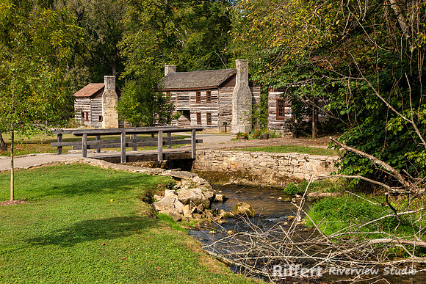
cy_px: 142
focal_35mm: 59
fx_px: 703
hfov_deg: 33.7
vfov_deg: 22.9
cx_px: 213
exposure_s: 1/200
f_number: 8
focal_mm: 58
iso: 100
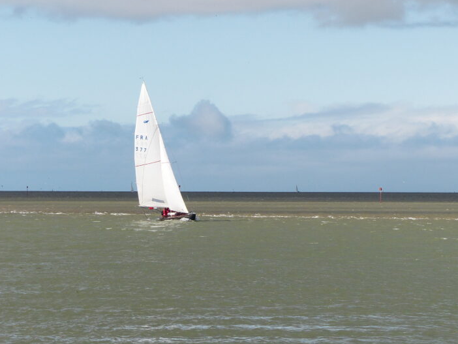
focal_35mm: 207
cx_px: 183
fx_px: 2740
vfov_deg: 7.2
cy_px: 221
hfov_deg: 9.6
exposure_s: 1/1000
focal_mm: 25.6
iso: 100
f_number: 4.5
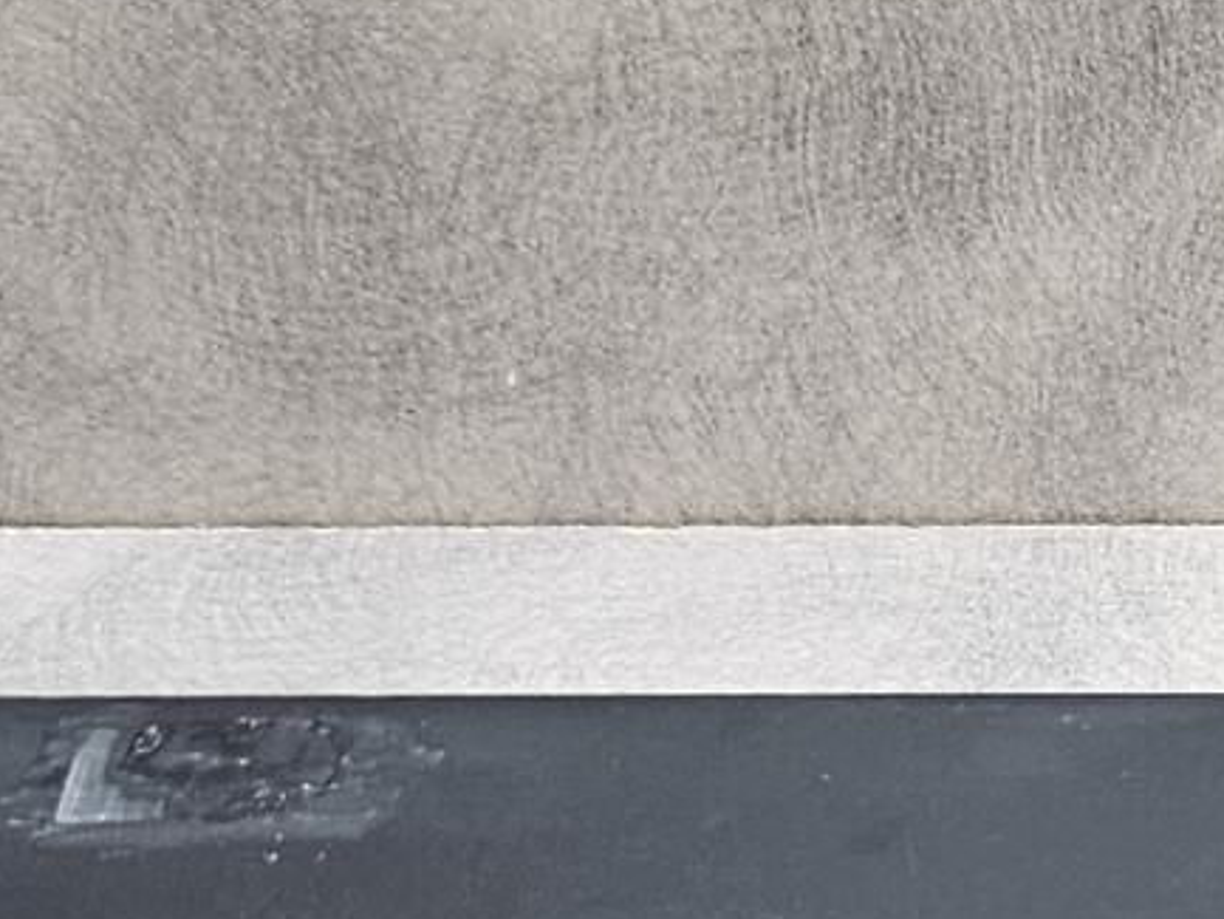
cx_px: 1710
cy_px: 956
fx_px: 4810
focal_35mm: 136
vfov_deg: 10.8
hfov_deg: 13.8
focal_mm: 5.4
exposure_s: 1/100
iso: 320
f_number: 1.8
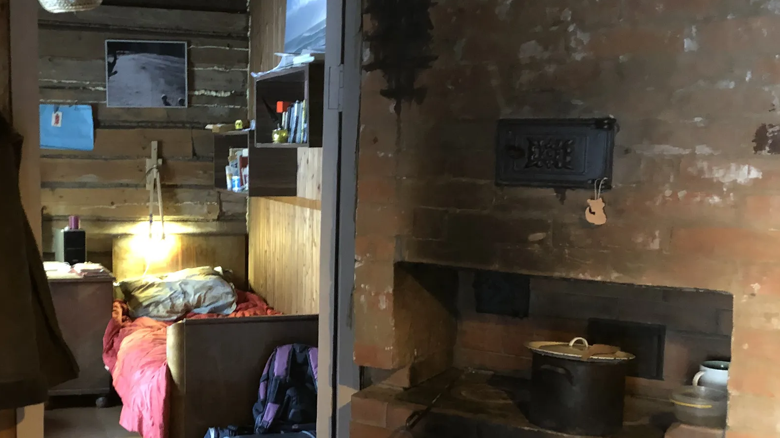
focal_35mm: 46
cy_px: 259
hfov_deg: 43.8
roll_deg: -0.4
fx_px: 951
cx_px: 248
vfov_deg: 25.9
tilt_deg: -7.2
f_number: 1.8
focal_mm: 4
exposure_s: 1/4
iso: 200
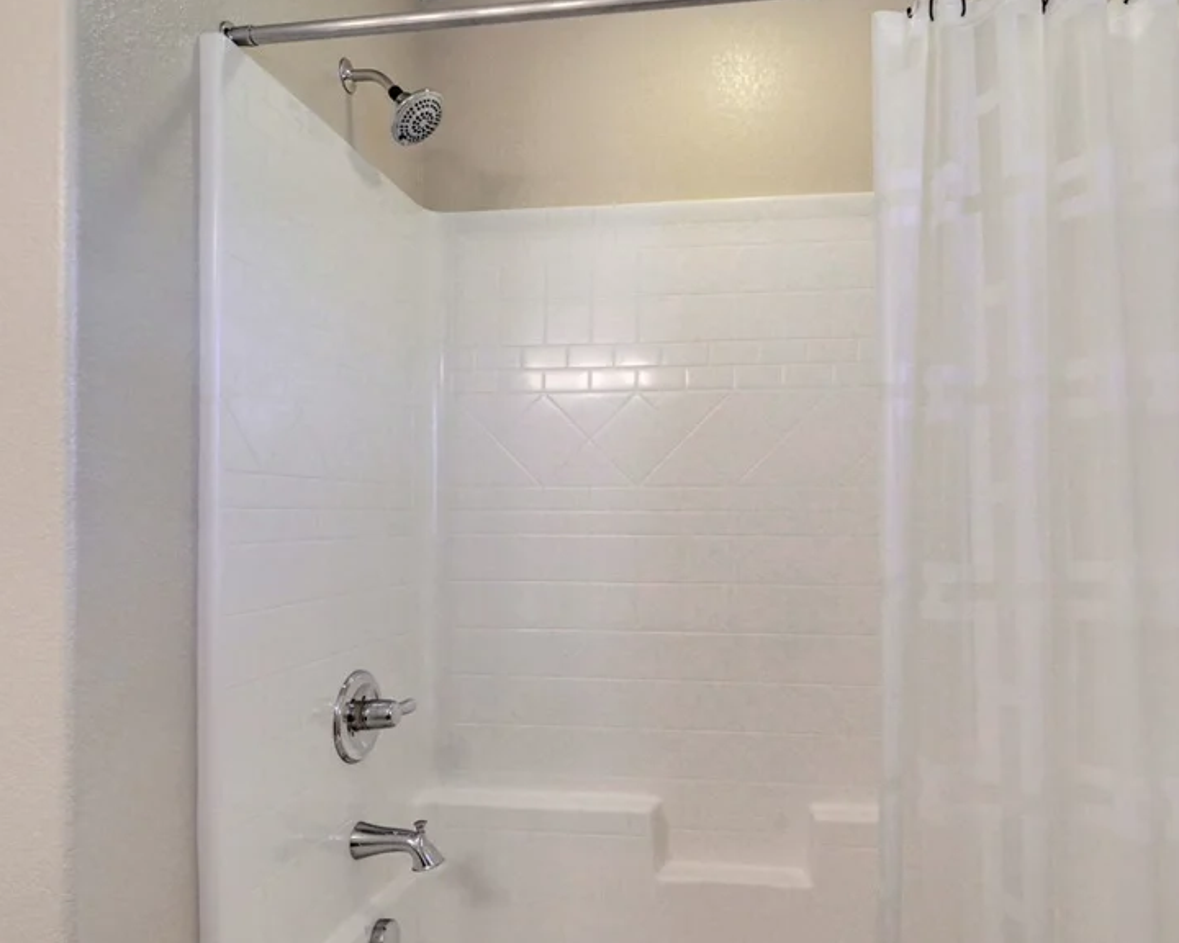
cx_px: 645
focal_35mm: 24
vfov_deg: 58.7
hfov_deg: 70.1
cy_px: 500
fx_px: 837
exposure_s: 1/10
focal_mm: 18
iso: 800
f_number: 8
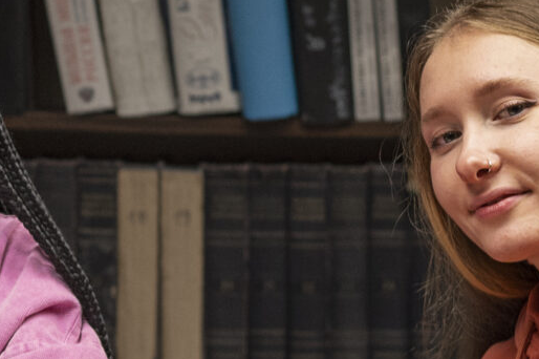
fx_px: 3726
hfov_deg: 8.1
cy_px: 209
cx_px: -237
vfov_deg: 5.5
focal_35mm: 249
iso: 800
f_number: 2.8
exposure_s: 1/320
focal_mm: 50
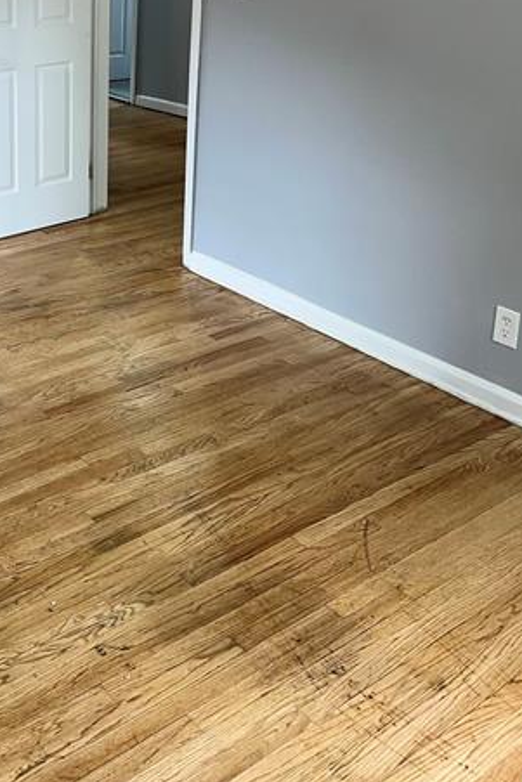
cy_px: 156
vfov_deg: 40.9
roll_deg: -0.5
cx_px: 76
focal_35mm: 46
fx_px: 1000
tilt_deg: -15.5
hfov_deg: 28.4
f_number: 1.6
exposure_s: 1/30
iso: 40
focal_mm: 5.1
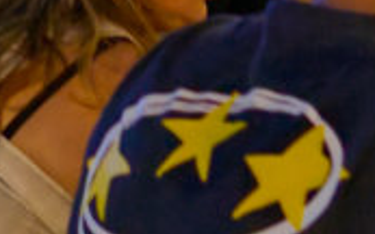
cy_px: -274
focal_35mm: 272
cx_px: -182
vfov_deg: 4.7
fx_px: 2779
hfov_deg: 7.6
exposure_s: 1/100
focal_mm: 30
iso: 6400
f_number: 2
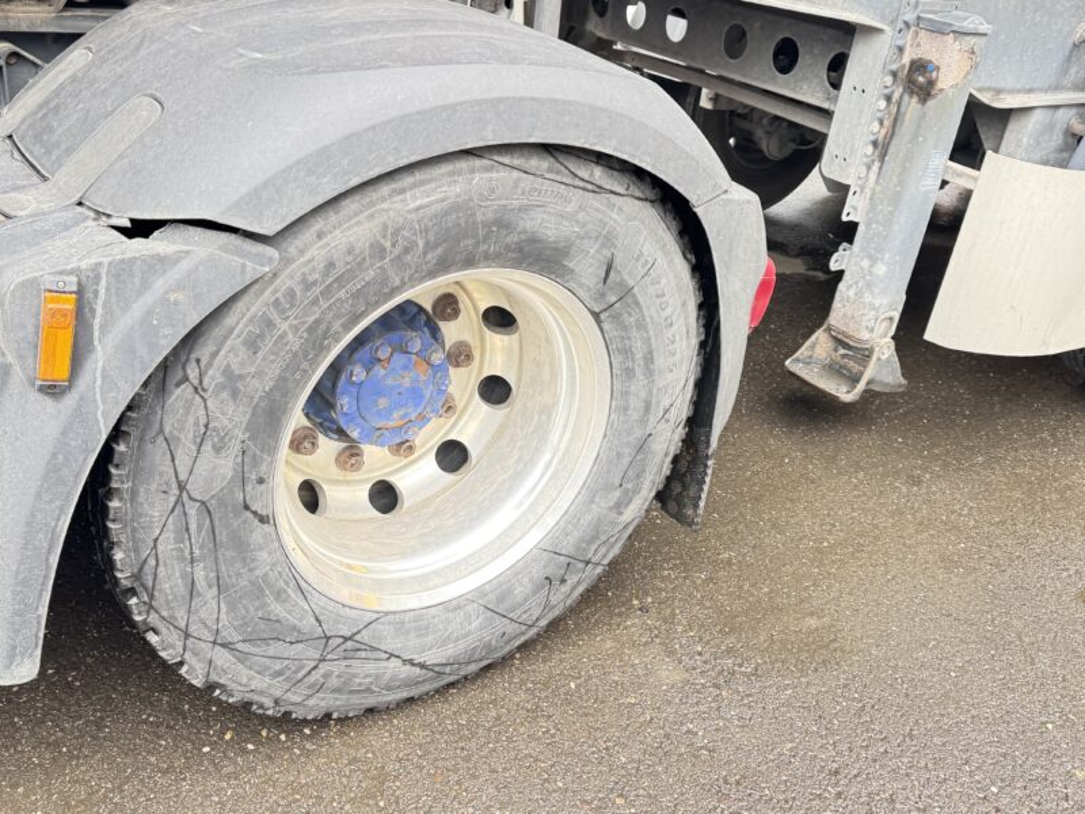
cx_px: 542
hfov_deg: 71.6
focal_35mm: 24
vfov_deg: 56.8
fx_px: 752
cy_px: 407
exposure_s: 1/102
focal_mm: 6.76
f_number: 1.78
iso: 200
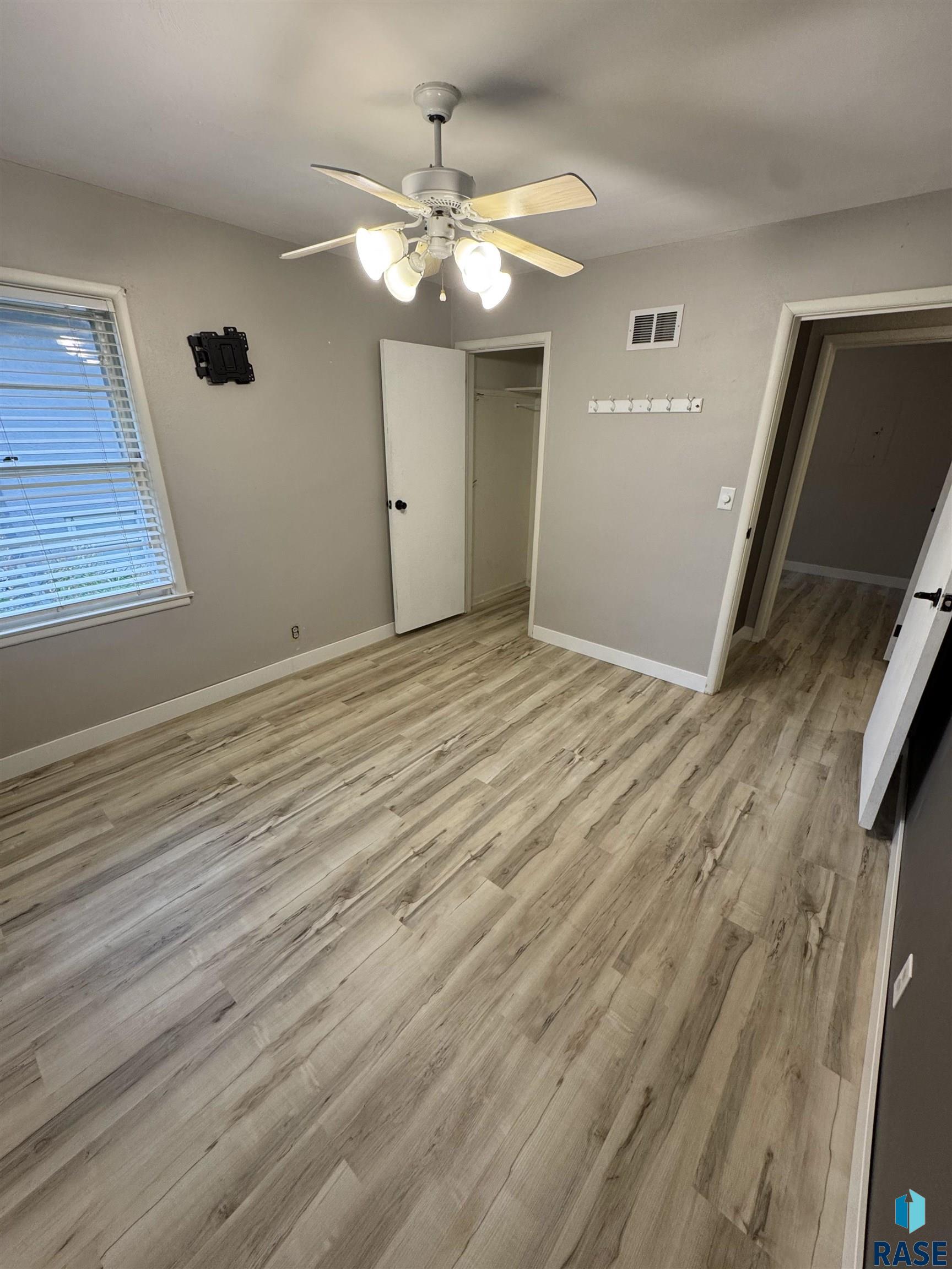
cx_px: 476
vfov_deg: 102.1
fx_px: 513
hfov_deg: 85.7
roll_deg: -0.2
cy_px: 634
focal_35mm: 14
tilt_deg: -22.6
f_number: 2.2
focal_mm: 2.22
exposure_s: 1/120
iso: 200
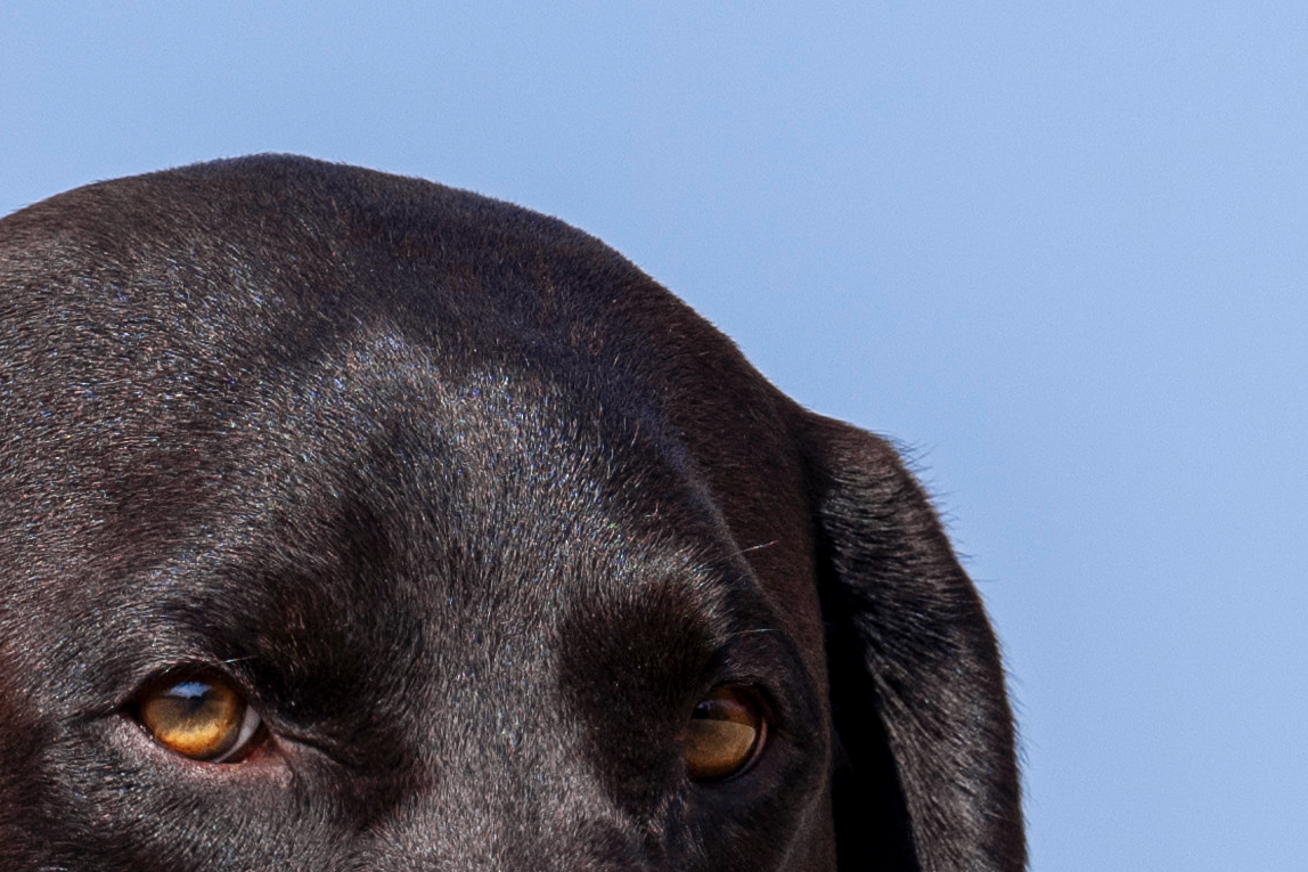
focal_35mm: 1367
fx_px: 49657
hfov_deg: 1.5
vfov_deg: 1.0
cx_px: 623
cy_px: 2453
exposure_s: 1/1600
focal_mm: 190
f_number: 4.5
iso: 140
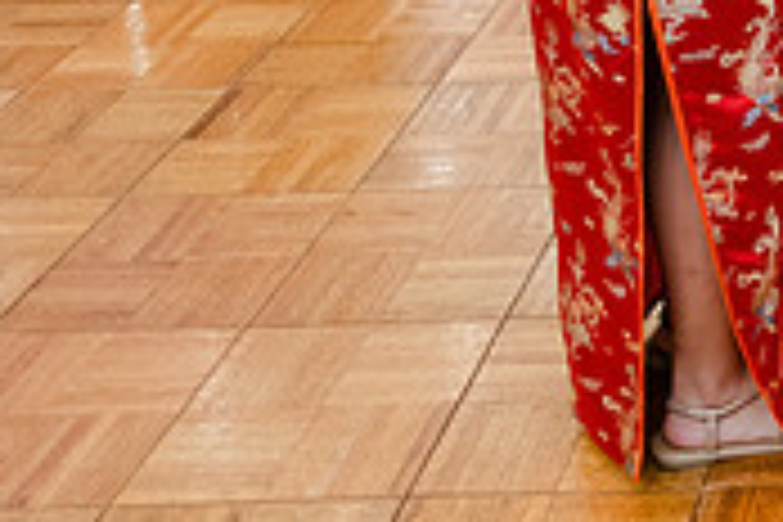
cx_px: 1242
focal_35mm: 83
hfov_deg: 20.3
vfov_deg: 15.1
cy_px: -290
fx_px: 1805
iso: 1000
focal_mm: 16
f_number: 2.8
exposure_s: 1/125
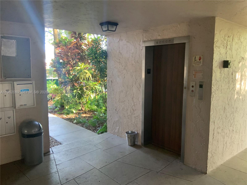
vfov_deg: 48.2
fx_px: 207
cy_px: 92
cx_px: 124
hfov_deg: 61.7
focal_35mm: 29
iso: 160
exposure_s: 1/60
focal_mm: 3
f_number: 1.8
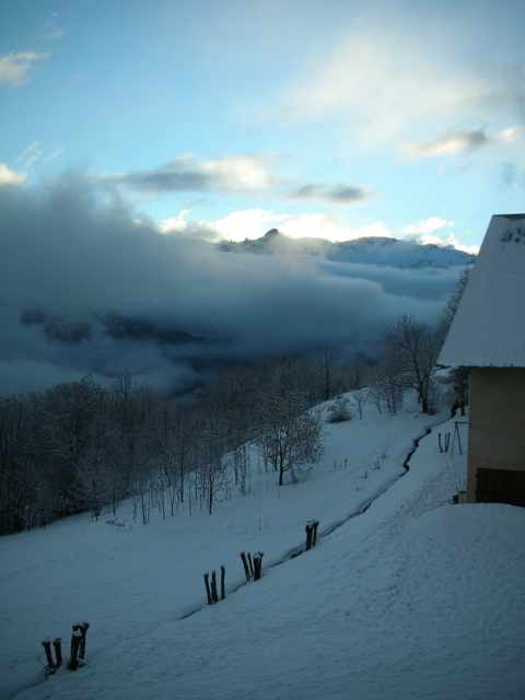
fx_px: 708
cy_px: 350
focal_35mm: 35
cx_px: 262
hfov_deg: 40.7
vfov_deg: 52.6
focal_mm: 5.8
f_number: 8.5
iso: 50
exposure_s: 1/99.1
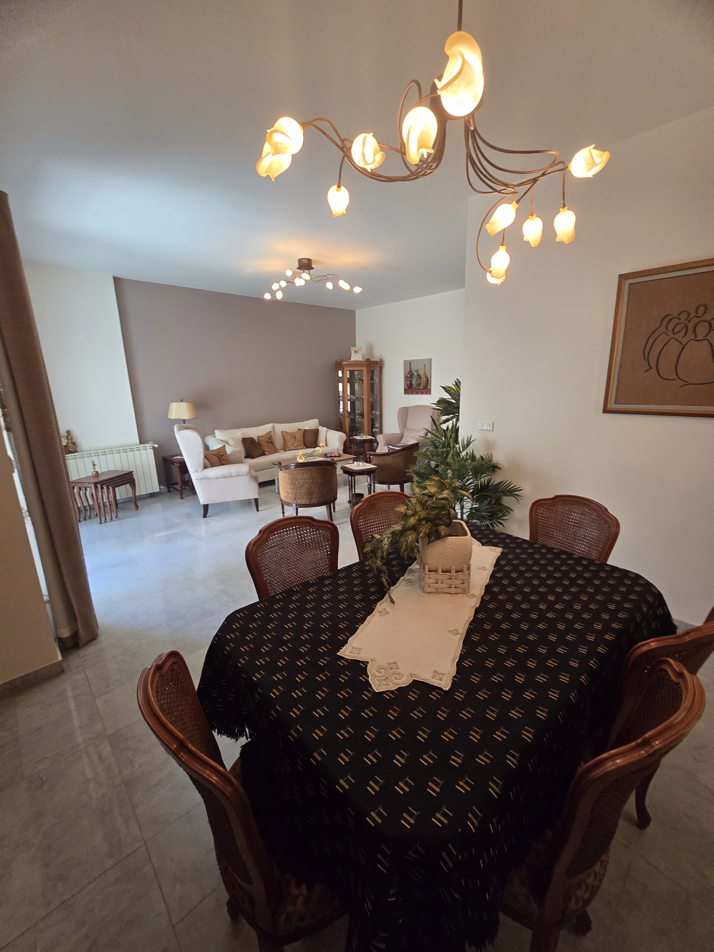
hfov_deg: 89.9
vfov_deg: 106.2
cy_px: 476
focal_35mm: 13
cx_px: 357
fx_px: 358
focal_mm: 2.2
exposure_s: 1/97.9
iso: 250
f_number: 2.2
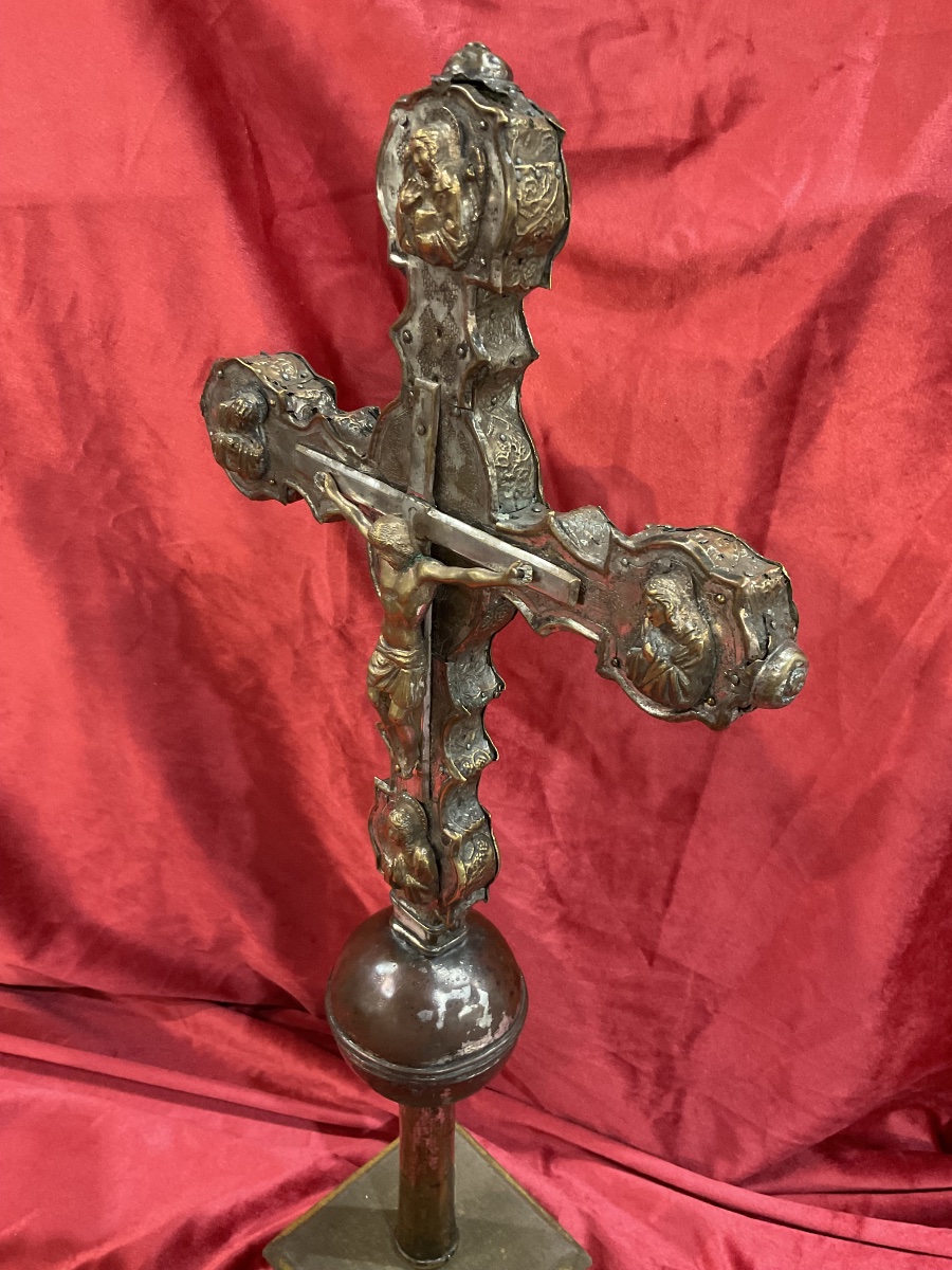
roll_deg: +1.0
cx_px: 476
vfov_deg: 61.7
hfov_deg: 48.2
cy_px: 635
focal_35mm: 29
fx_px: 1063
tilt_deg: -29.1
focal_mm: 3
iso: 200
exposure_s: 1/33
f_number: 1.8
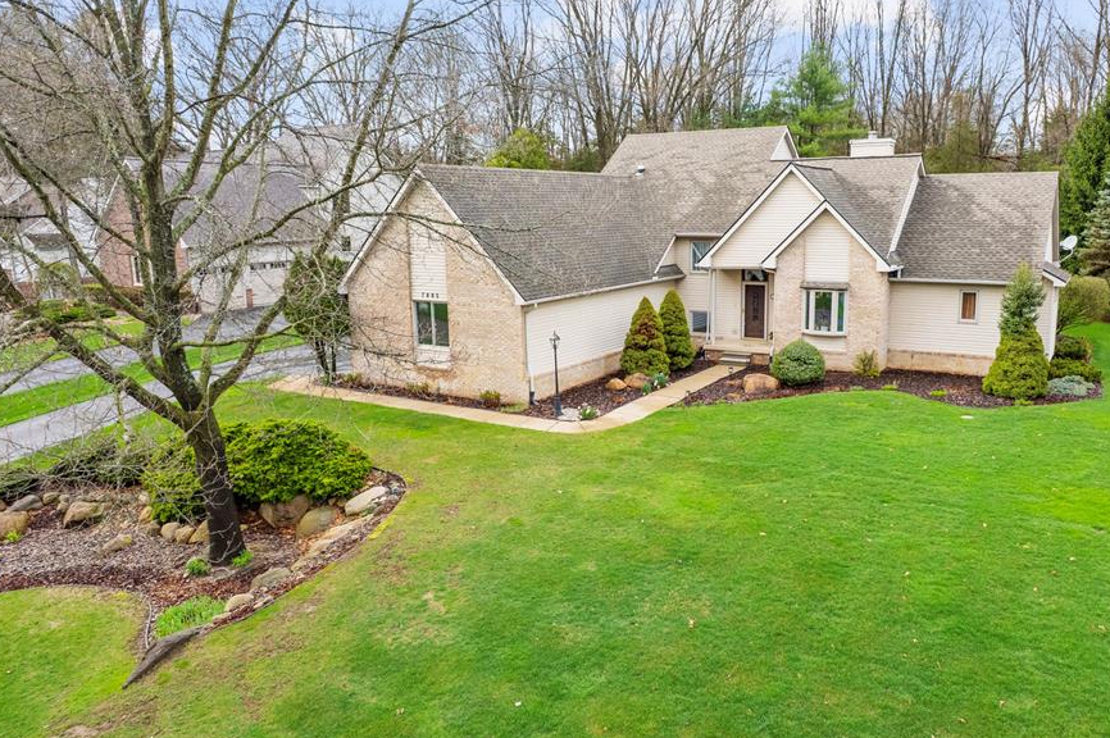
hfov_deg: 69.2
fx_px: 801
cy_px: 371
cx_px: 623
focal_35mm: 26
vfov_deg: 49.5
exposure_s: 1/320
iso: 100
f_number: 2.8
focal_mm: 8.38
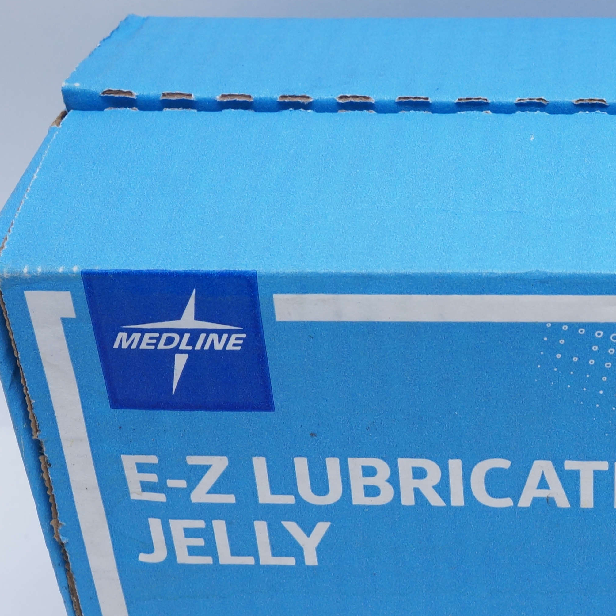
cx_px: 578
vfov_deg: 20.5
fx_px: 1692
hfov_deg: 20.1
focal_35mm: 84
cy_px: 444
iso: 400
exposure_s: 1/13
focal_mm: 27
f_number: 10
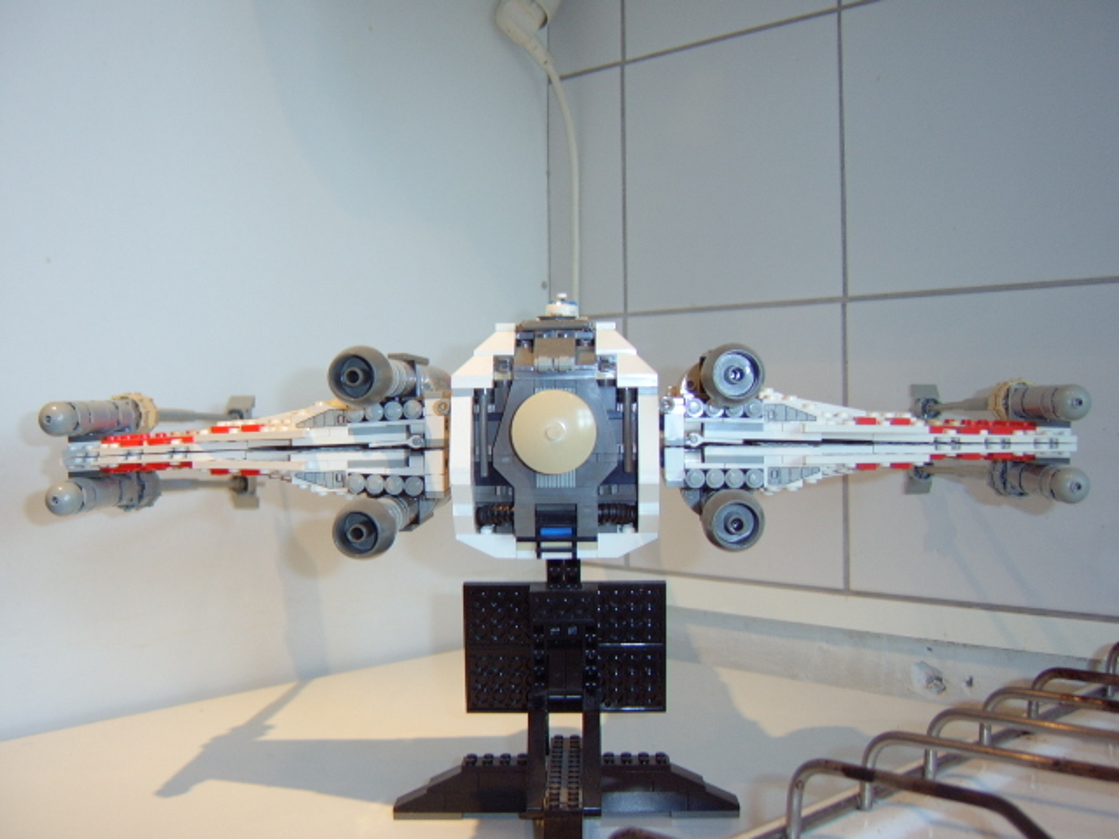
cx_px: 560
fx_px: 1002
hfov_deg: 58.4
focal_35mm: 31
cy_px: 420
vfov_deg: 45.4
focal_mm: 8.13
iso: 141
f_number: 2.7
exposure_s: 1/30
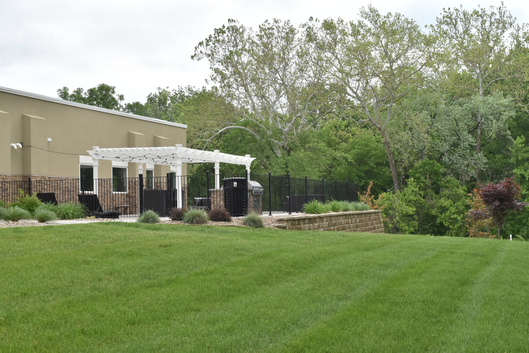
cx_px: 264
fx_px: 771
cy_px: 176
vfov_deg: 25.8
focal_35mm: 52
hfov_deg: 37.9
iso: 400
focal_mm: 35
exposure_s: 1/500
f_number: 11
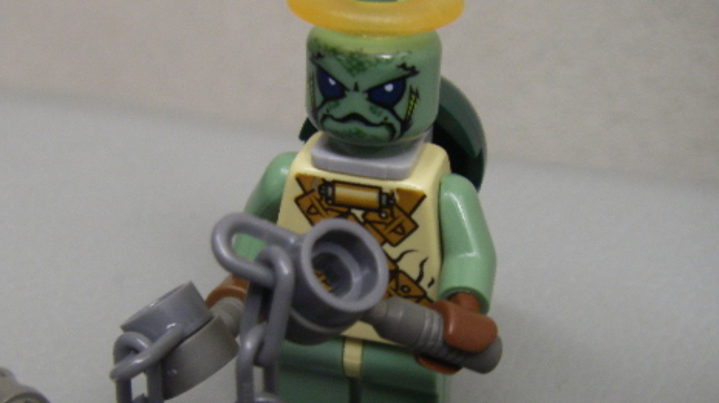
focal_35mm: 57
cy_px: 258
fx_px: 1086
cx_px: 323
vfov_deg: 21.0
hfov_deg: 36.6
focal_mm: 6.3
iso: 160
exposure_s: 1/6
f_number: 3.3
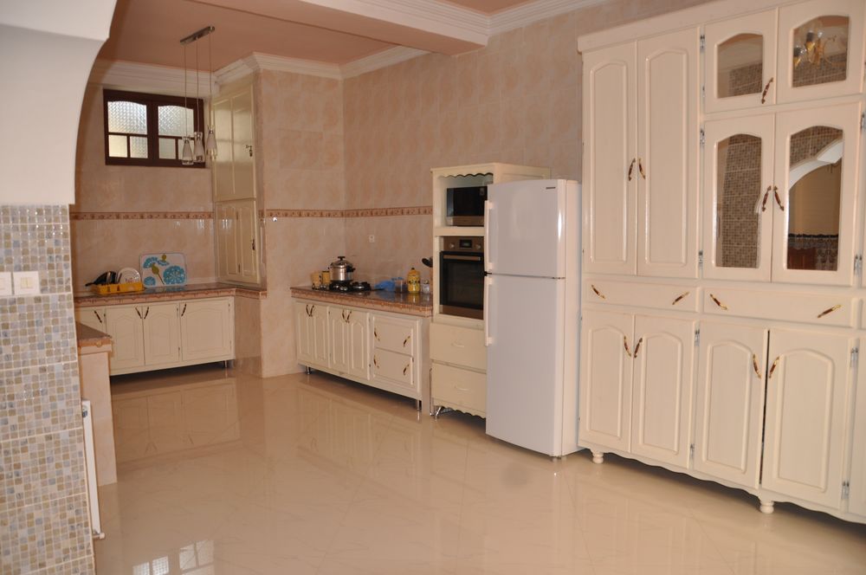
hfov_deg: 67.4
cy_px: 288
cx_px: 433
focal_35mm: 27
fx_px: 649
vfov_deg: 47.8
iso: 320
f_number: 3.5
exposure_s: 1/60
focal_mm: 18
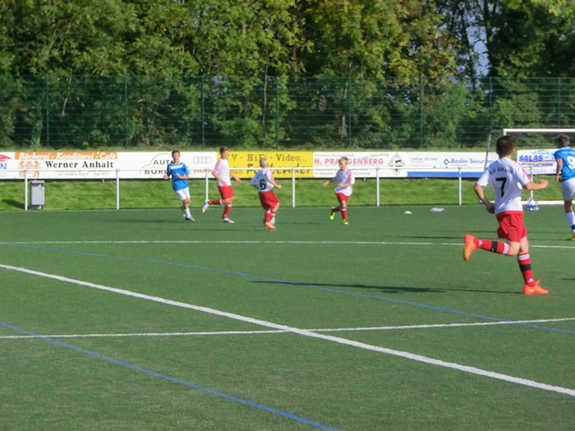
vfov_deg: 8.9
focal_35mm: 166
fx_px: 2757
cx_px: 288
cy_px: 216
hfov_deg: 11.9
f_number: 5.9
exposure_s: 1/500
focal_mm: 29.44
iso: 80
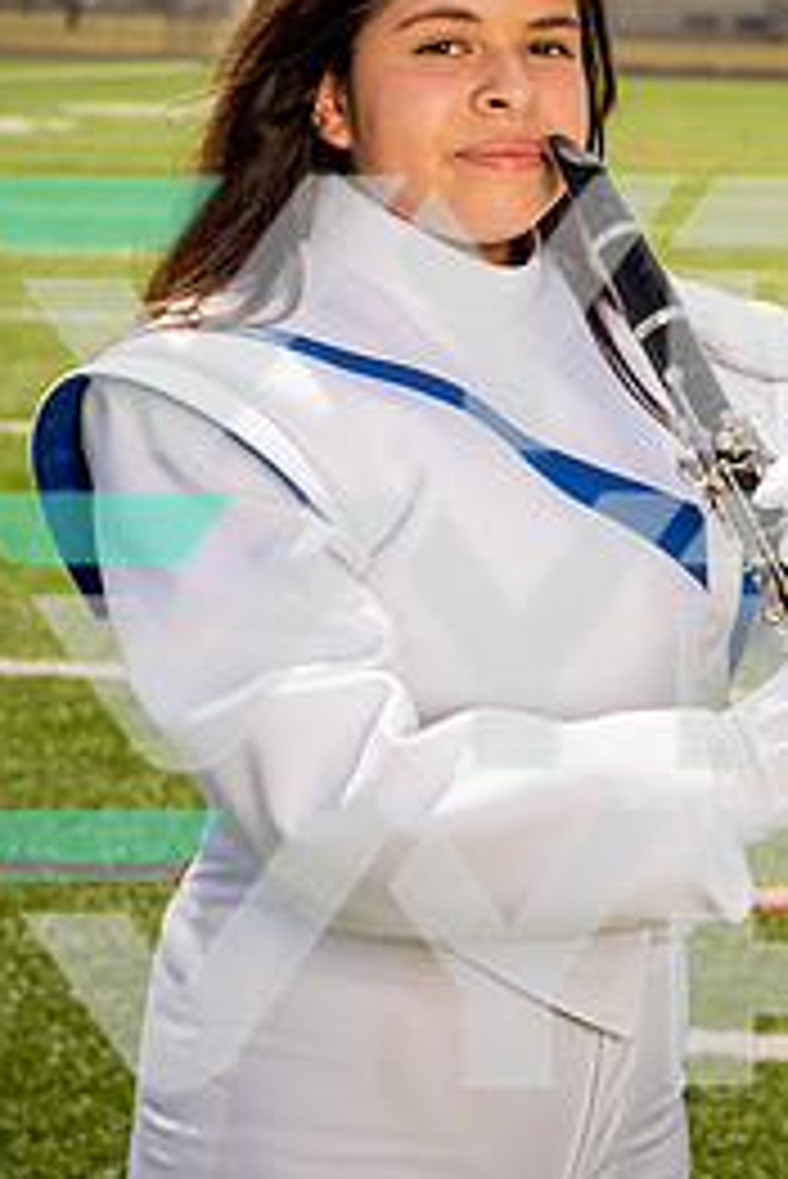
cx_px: 626
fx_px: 3771
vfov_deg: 17.8
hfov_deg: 11.9
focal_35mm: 115
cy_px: 634
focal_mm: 67
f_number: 7.1
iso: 50
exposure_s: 1/250
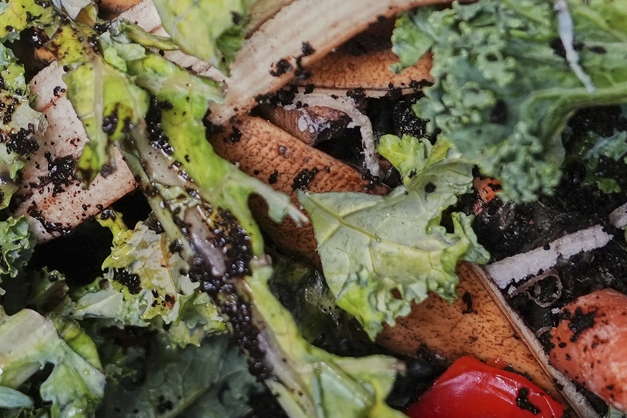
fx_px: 1916
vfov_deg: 12.2
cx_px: 57
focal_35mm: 110
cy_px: -95
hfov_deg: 18.3
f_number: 4
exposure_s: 1/60
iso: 400
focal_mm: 24
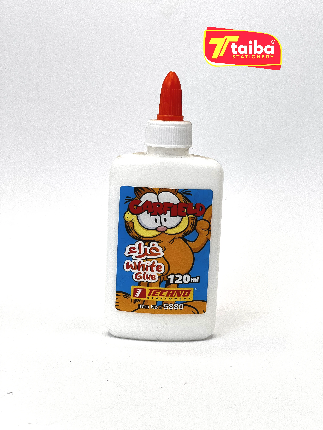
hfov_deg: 19.1
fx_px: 958
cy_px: 215
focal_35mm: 77
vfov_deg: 25.3
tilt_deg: -5.1
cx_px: 162
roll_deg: -1.0
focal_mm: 9
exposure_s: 1/326
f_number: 2.8
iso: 32
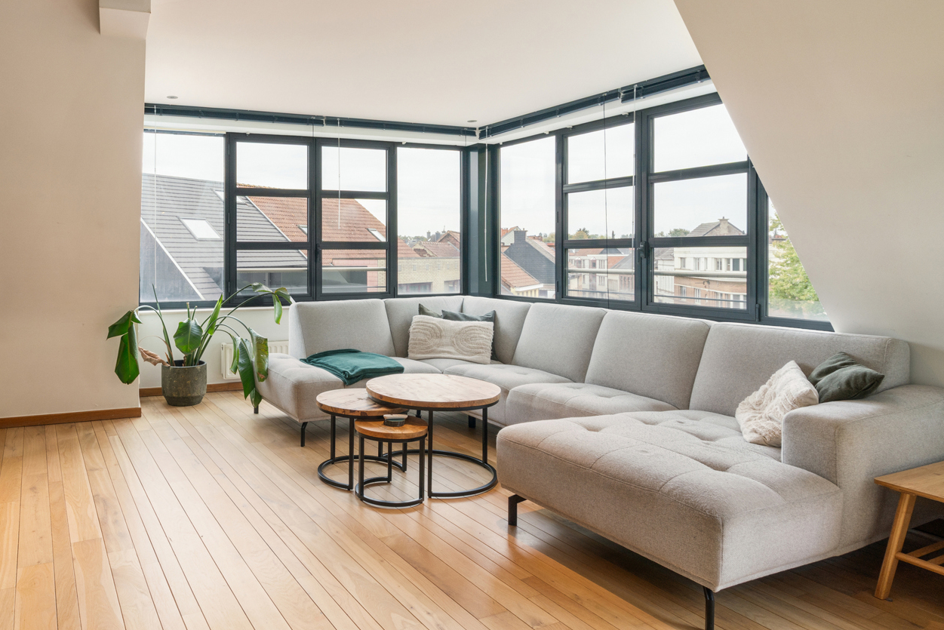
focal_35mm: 23
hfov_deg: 73.6
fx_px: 603
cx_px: 309
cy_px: 275
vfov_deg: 55.0
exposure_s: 1/5
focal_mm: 16
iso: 250
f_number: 11
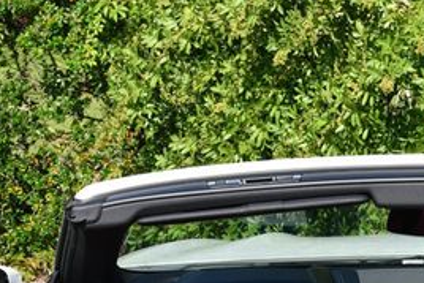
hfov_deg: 13.2
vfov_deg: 8.9
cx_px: 443
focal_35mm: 153
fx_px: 1803
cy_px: 310
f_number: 8
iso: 160
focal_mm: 32
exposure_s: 1/250
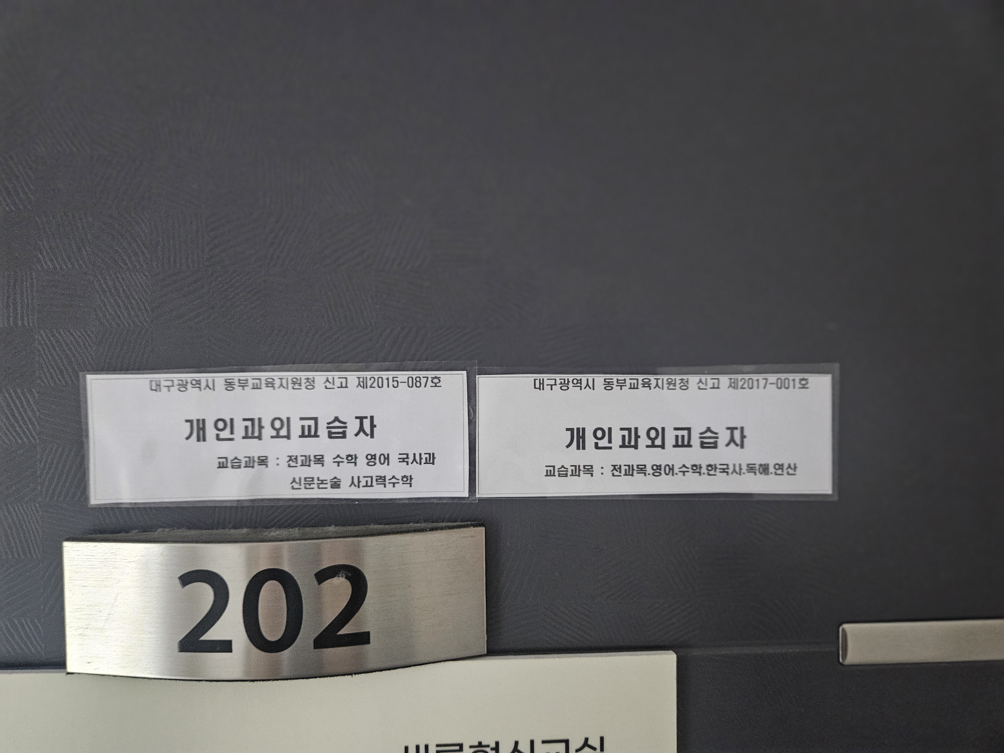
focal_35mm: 23
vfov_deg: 58.9
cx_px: 502
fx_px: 667
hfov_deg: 73.9
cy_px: 376
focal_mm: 5.4
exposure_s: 1/24
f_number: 1.8
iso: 640
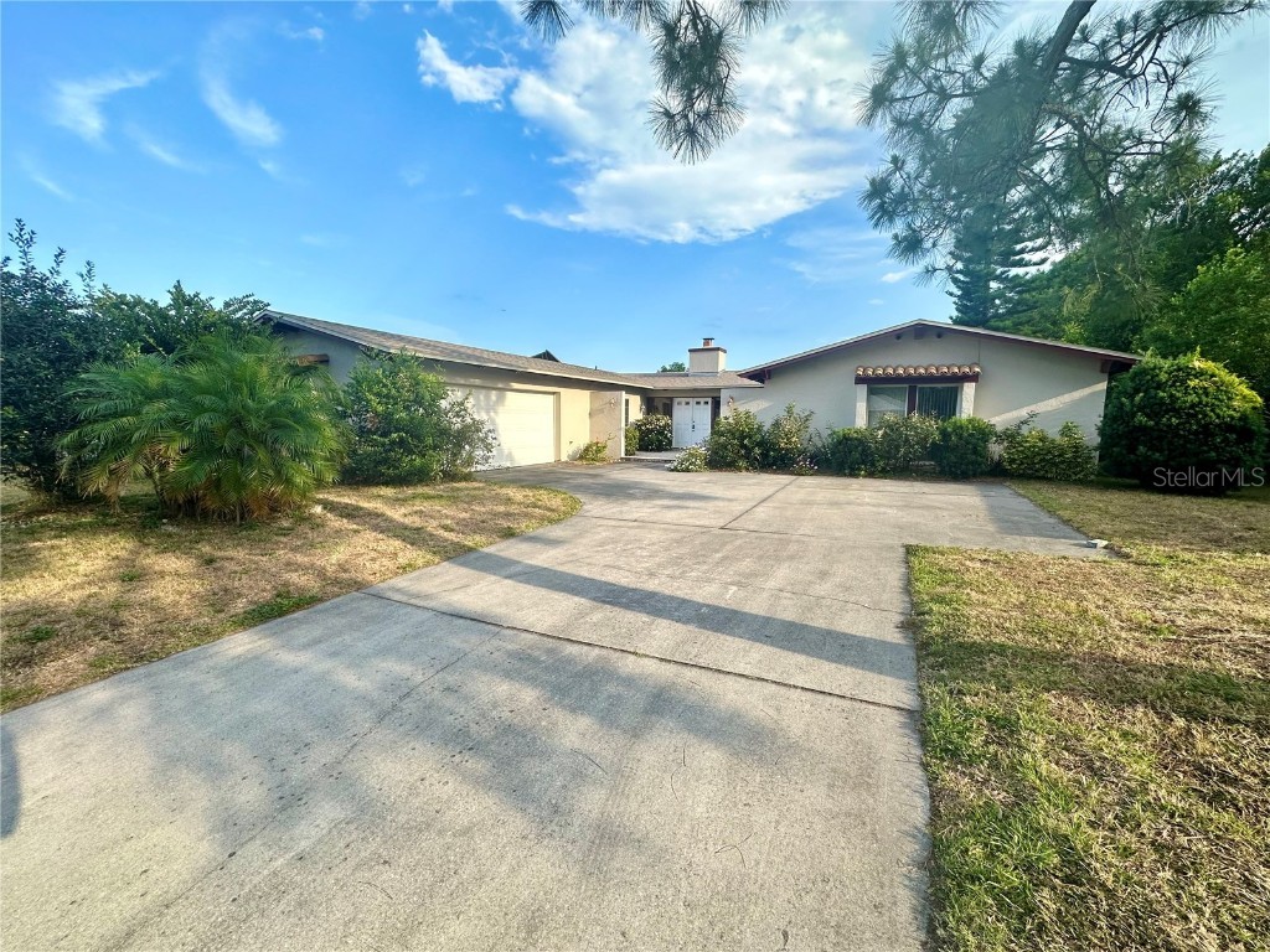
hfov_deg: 102.1
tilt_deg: -5.9
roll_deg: -0.9
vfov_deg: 85.7
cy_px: 476
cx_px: 635
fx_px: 514
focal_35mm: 14
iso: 40
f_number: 2.2
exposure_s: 1/774
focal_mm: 2.22
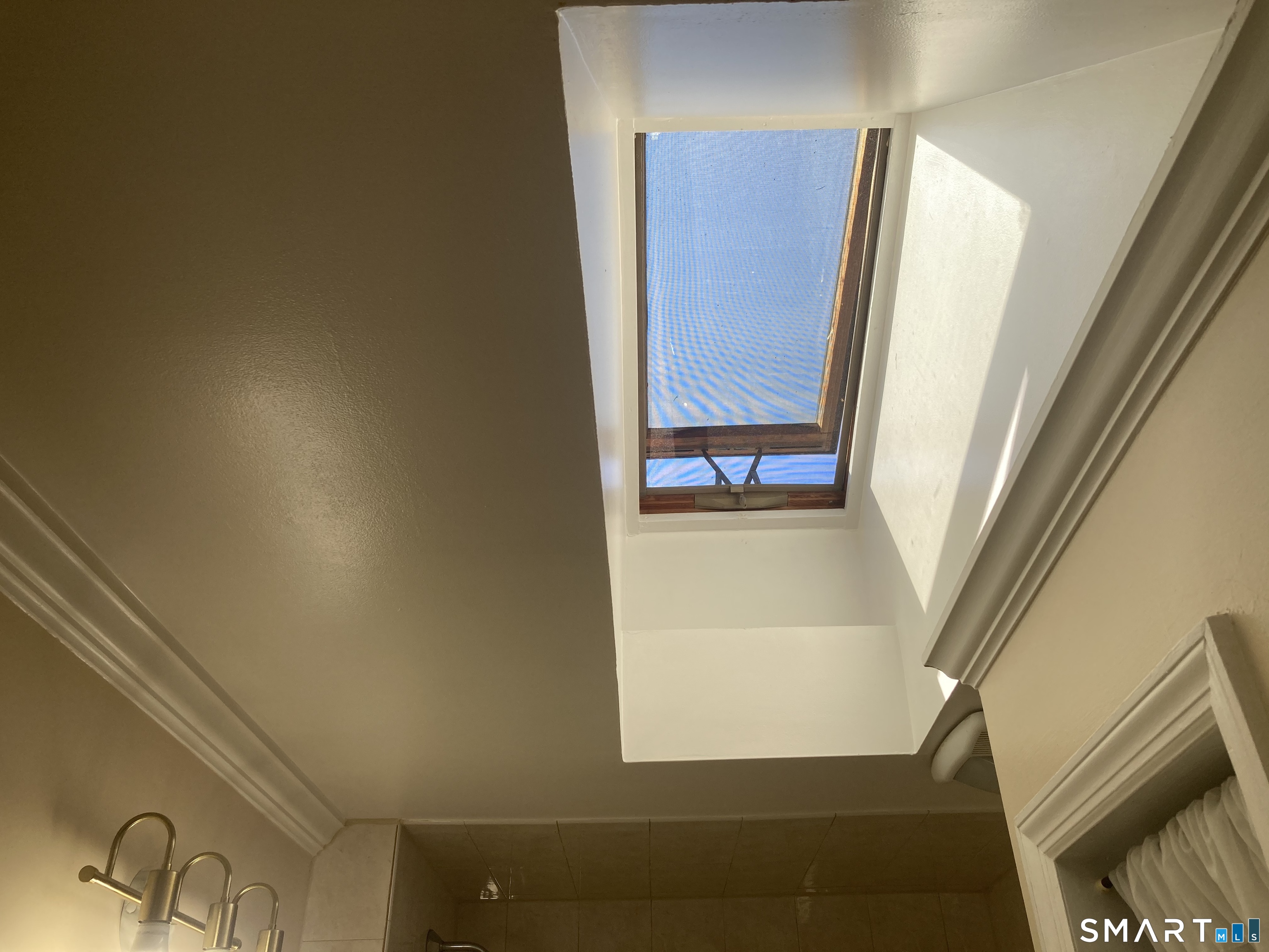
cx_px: 634
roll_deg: +0.1
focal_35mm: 28
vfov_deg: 49.7
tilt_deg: +34.6
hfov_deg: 63.4
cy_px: 476
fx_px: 1026
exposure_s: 1/375
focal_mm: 3.99
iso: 20
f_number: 1.8
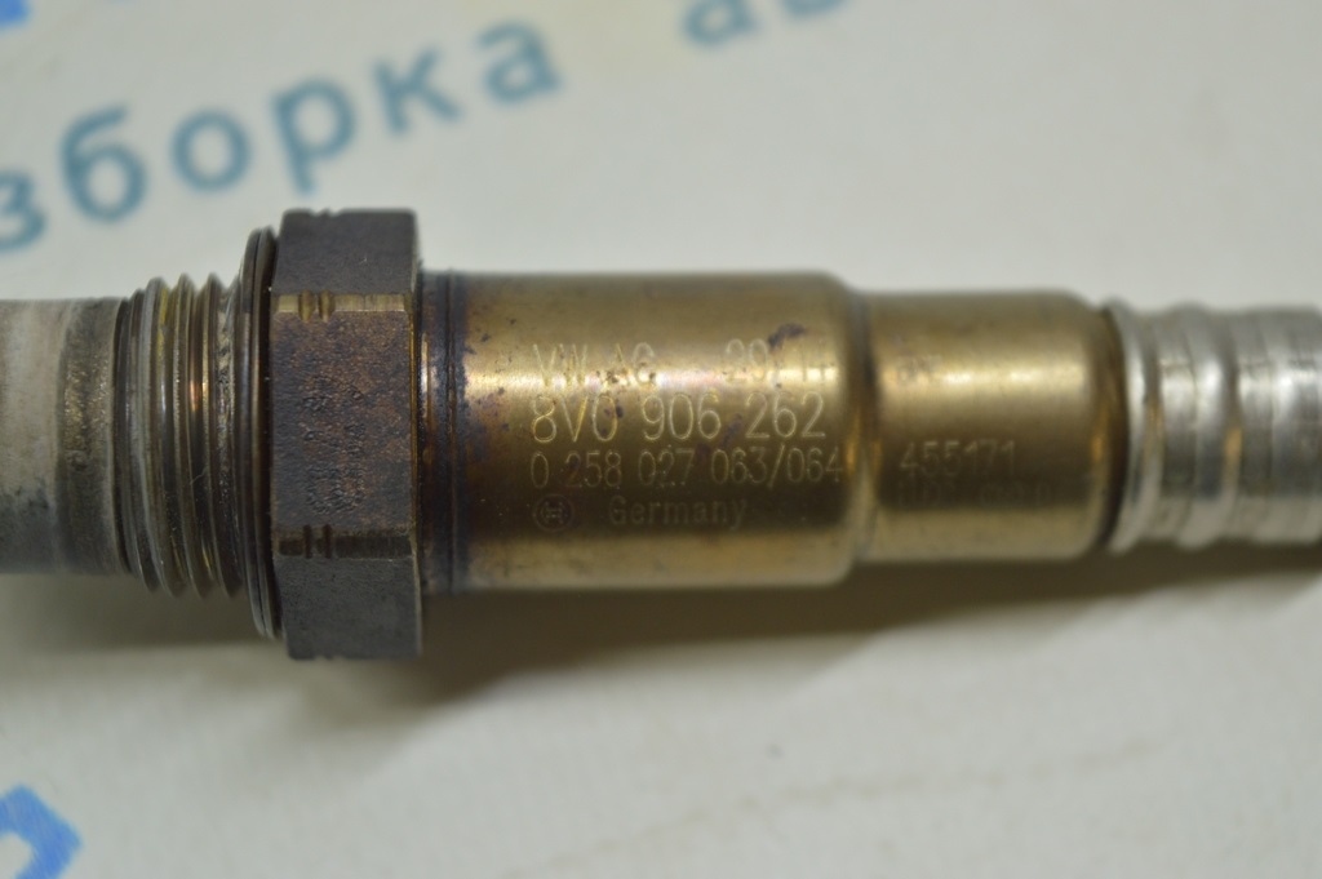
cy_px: 440
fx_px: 3027
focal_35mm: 82
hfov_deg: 24.6
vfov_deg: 16.5
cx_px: 661
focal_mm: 55
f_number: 5.6
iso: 400
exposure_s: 1/40
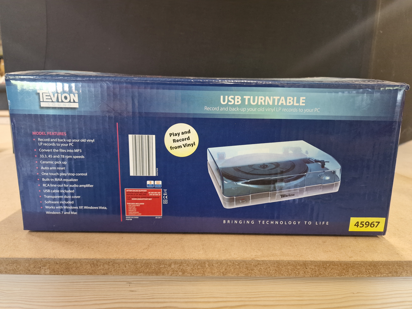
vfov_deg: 58.9
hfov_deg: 73.9
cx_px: 206
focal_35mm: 23
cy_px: 154
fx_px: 274
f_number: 1.8
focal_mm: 6.4
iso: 100
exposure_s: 1/100
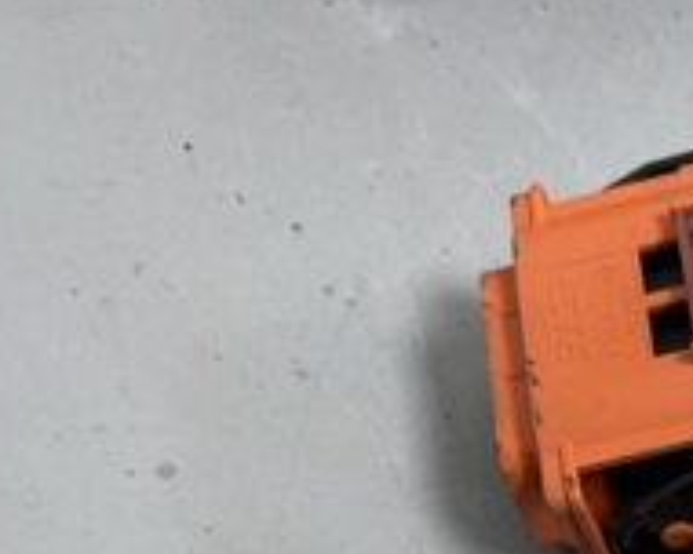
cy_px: 857
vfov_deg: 16.8
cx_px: 777
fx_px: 1682
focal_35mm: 82
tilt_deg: -59.4
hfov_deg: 21.9
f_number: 1.6
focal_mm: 5.1
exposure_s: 1/50
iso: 80
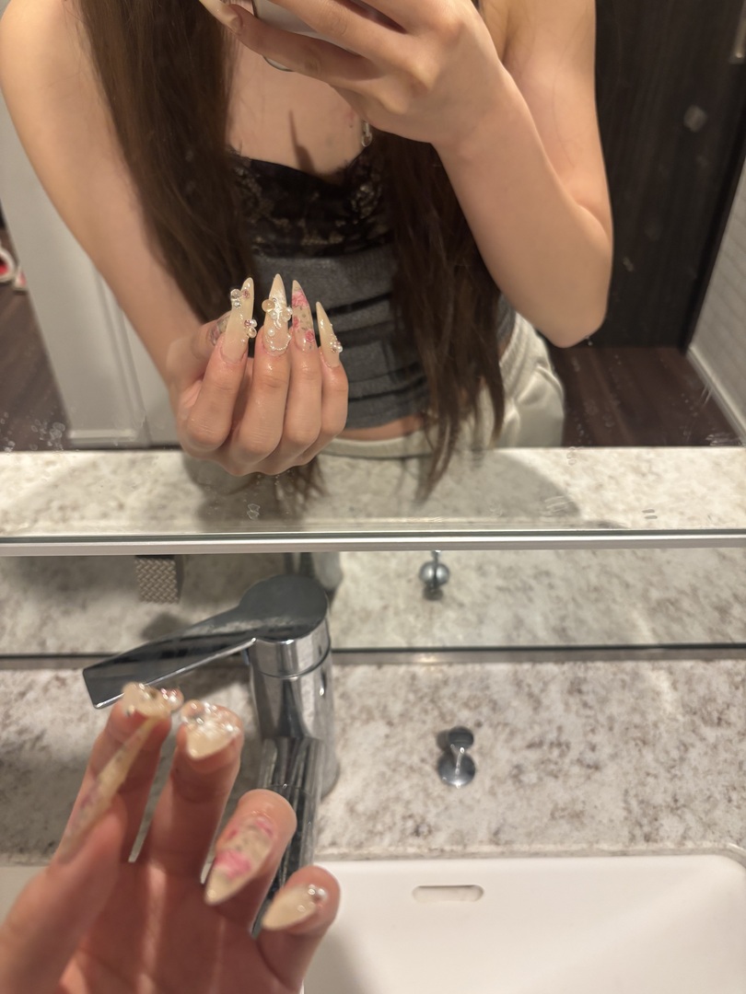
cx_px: 373
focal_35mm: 26
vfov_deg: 67.3
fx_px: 747
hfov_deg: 53.1
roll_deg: +0.3
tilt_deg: -40.7
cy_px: 497
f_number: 1.6
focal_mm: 5.96
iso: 250
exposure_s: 1/50
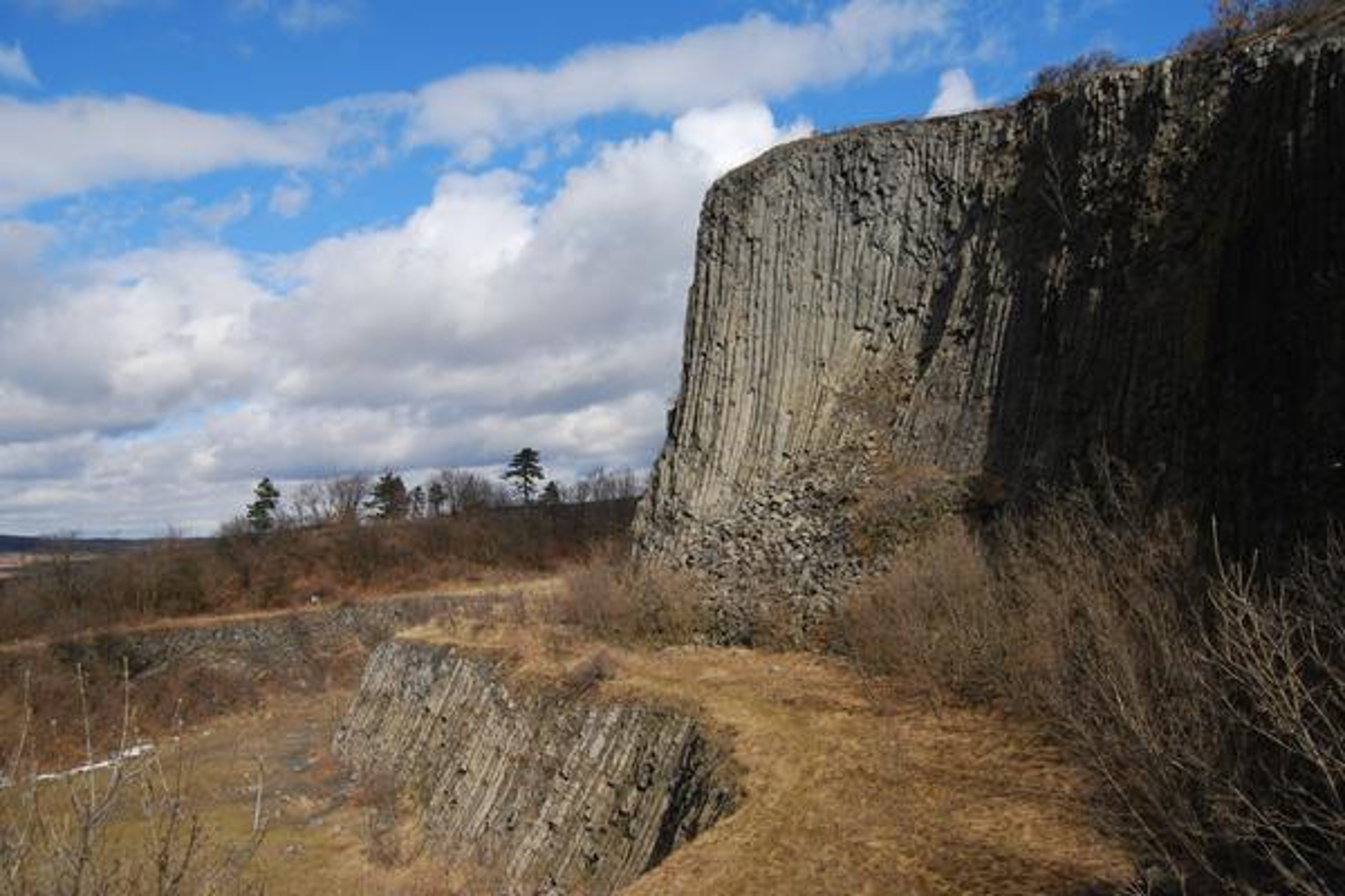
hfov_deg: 67.4
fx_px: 1009
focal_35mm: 27
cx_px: 672
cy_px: 448
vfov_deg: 47.9
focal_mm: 18
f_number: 5
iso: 200
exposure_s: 1/1250
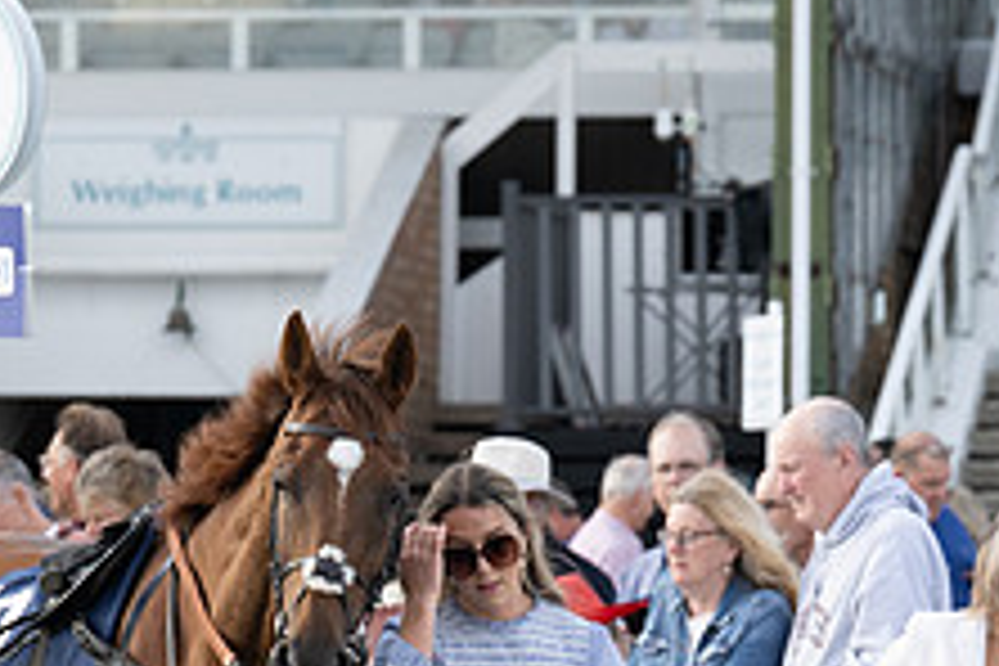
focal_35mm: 332
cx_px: 248
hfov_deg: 6.2
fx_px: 9212
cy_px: 688
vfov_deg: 4.1
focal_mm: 85
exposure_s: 1/800
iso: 400
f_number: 4
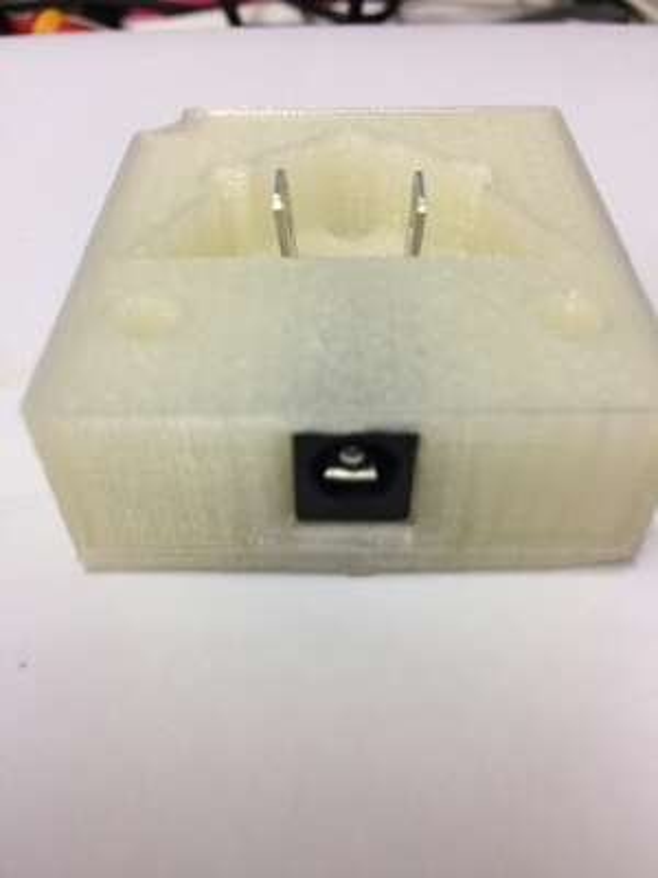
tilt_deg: -46.5
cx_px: 329
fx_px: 735
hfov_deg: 48.2
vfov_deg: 61.7
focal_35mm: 29
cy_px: 439
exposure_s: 1/33
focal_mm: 4.15
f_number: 2.2
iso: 80
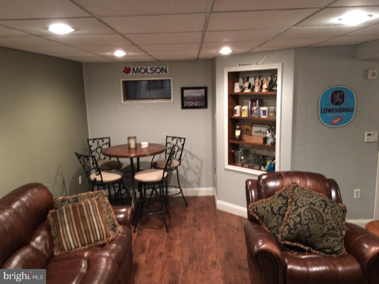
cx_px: 190
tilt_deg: -9.5
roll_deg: +2.0
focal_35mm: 29
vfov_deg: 48.2
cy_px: 142
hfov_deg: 61.7
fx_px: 318
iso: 250
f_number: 2.2
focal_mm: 4.15
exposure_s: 1/15
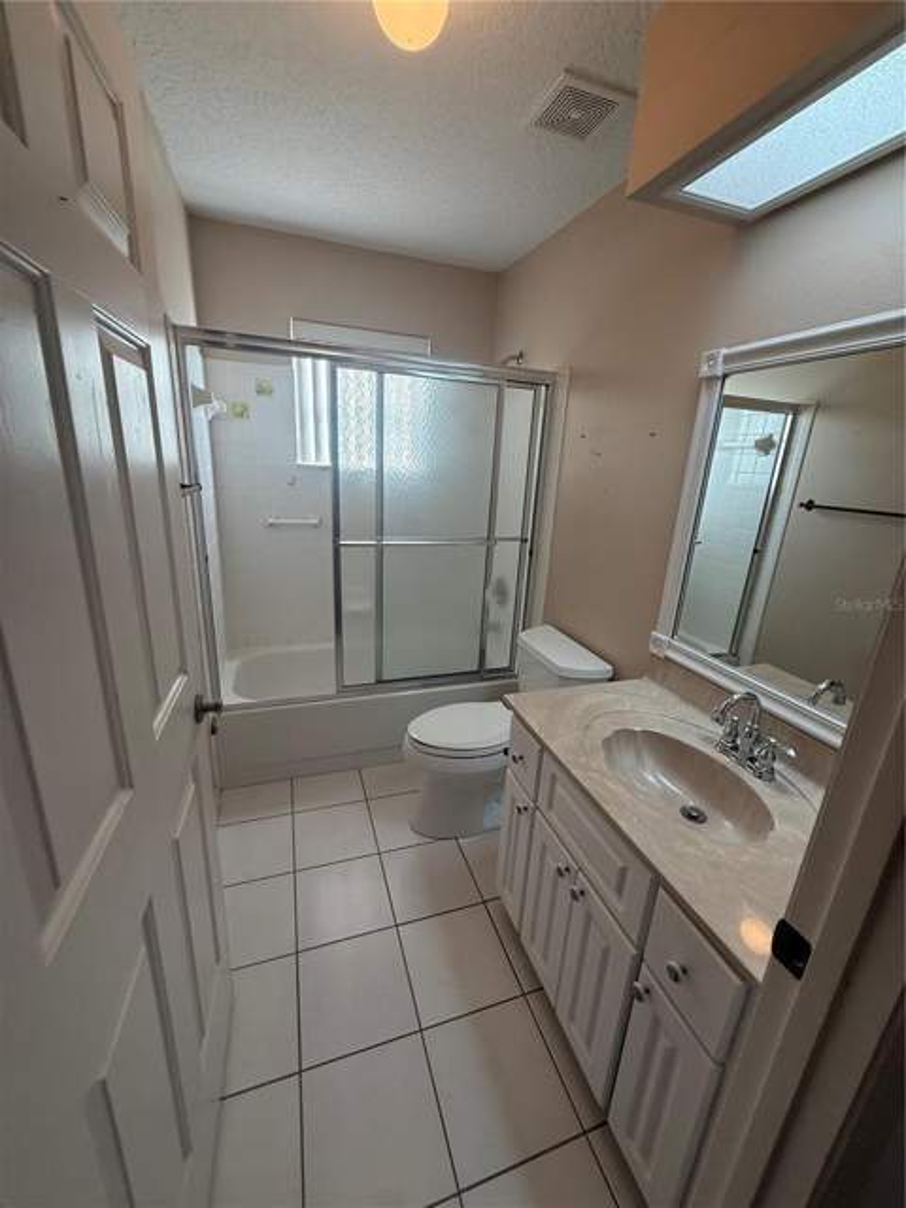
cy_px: 604
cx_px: 453
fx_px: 489
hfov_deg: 85.7
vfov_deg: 102.1
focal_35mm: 14
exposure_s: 1/120
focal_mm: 2.22
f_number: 2.2
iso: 125
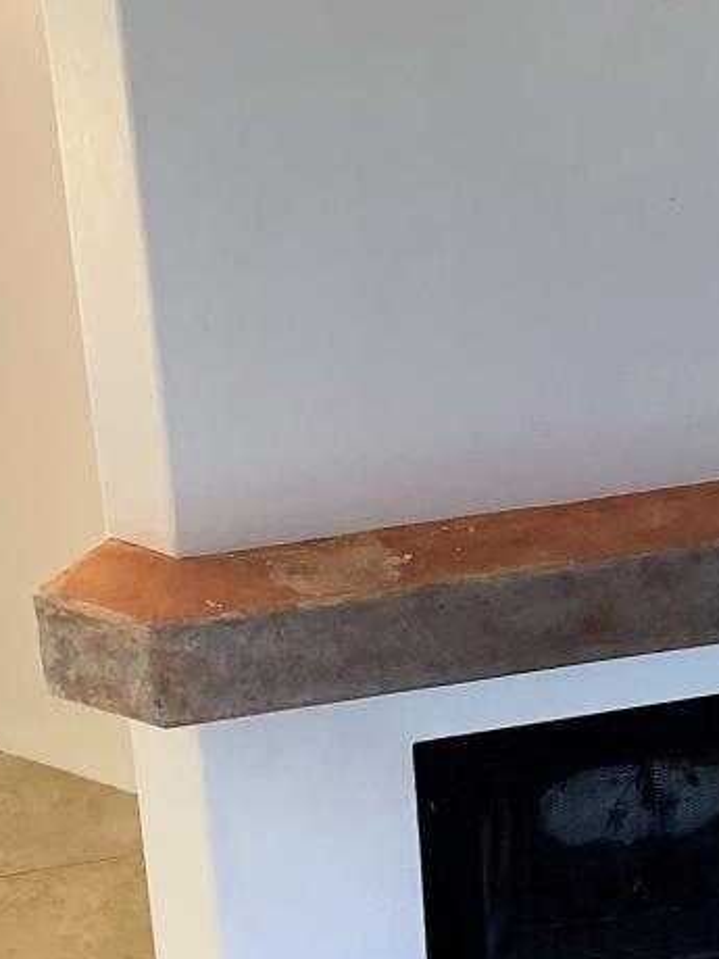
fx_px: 3129
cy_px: 415
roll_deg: +2.4
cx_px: 629
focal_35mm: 113
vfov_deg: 17.4
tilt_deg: -25.6
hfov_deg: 13.0
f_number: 1.8
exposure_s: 1/60
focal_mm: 4.25
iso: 125
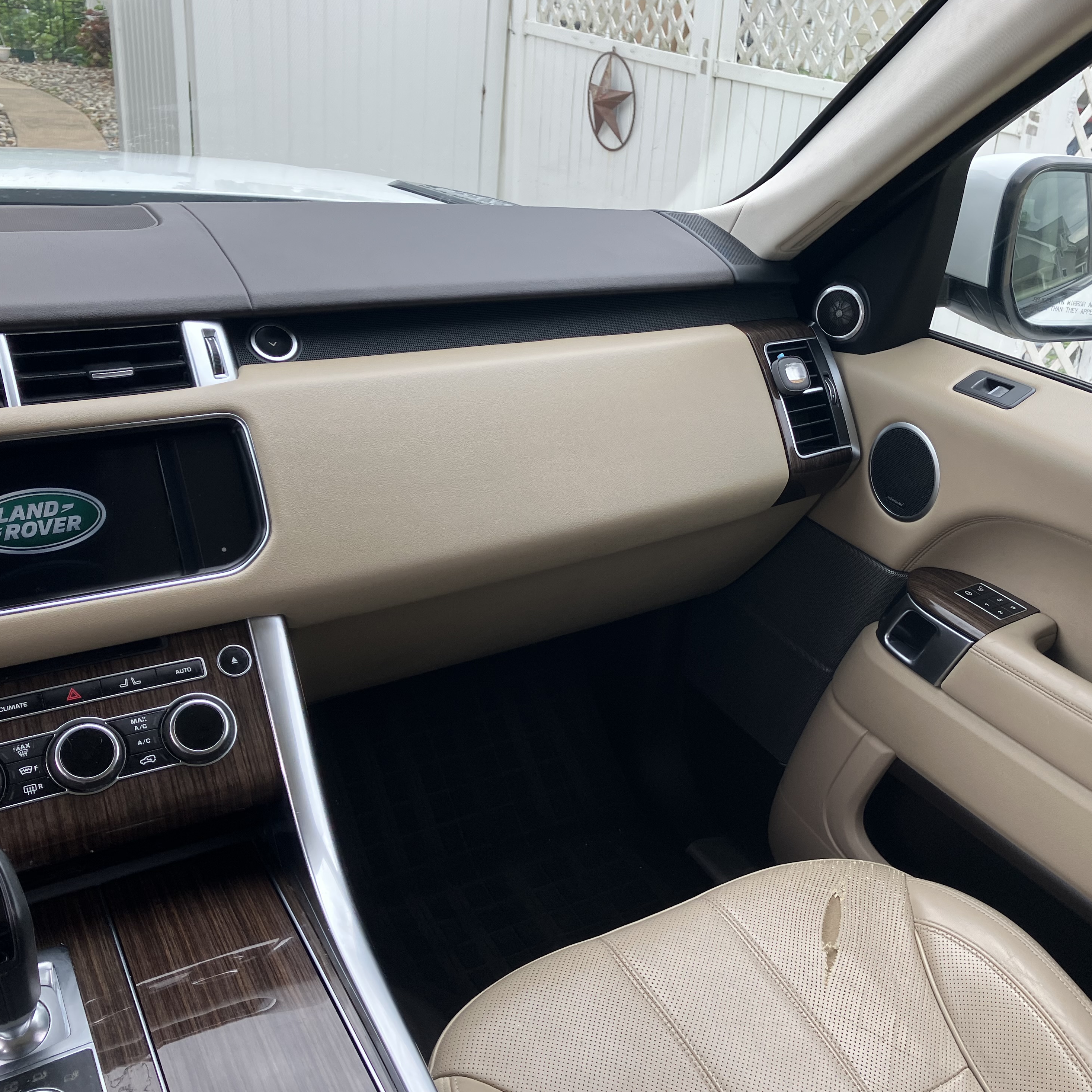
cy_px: 536
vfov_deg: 48.4
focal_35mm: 34
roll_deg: -5.9
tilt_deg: -24.9
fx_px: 1213
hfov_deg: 48.2
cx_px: 638
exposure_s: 1/234
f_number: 1.8
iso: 25
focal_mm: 3.99
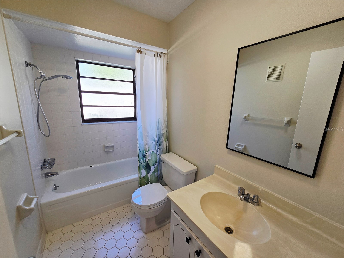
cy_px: 129
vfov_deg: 89.9
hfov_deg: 106.2
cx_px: 172
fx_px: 129
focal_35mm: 13
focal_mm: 2.2
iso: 50
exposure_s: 1/152
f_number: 2.2
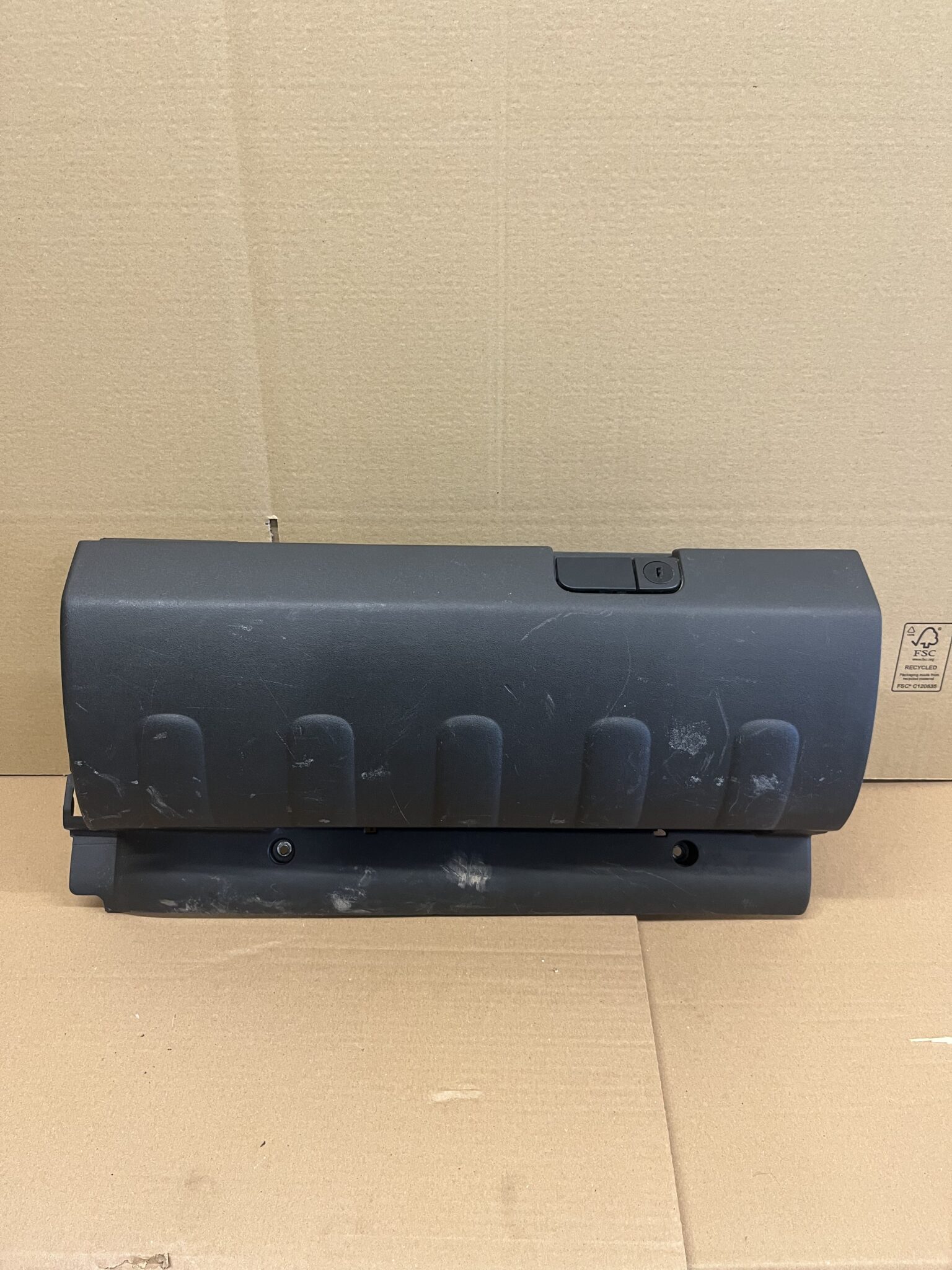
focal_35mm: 26
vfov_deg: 67.3
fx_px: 953
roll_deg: +1.4
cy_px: 635
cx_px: 476
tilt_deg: -35.5
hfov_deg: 53.1
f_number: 1.6
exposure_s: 1/50
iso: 160
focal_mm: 5.1
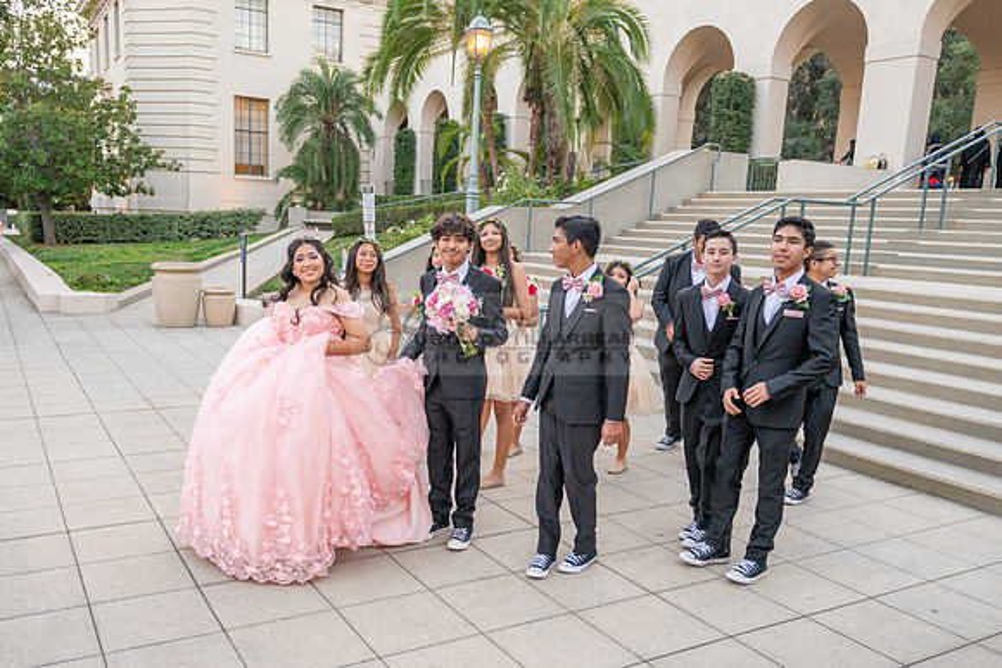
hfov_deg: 62.1
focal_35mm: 30
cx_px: 453
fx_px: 831
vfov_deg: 43.7
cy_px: 385
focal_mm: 24
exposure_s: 1/200
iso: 200
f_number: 3.5
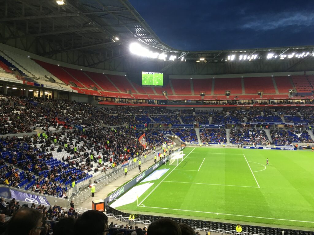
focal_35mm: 29
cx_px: 157
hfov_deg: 61.7
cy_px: 118
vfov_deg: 48.2
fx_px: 263
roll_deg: +0.0
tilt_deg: -0.4
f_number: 2.2
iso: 50
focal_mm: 4.15
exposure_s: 1/33
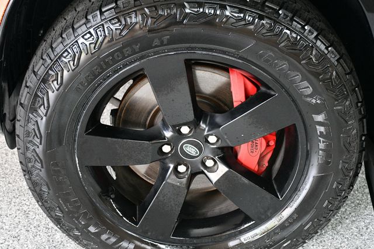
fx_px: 623
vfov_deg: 22.6
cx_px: 187
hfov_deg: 33.4
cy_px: 124
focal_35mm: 60
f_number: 4.5
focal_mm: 40
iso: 3600
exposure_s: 1/60
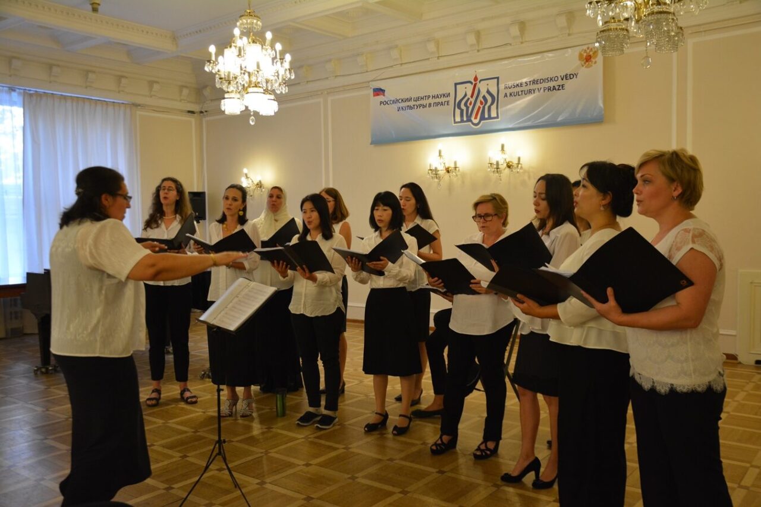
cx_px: 380
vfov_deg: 40.0
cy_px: 254
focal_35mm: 33
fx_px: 698
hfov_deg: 57.2
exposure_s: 1/40
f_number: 3.8
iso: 800
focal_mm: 22
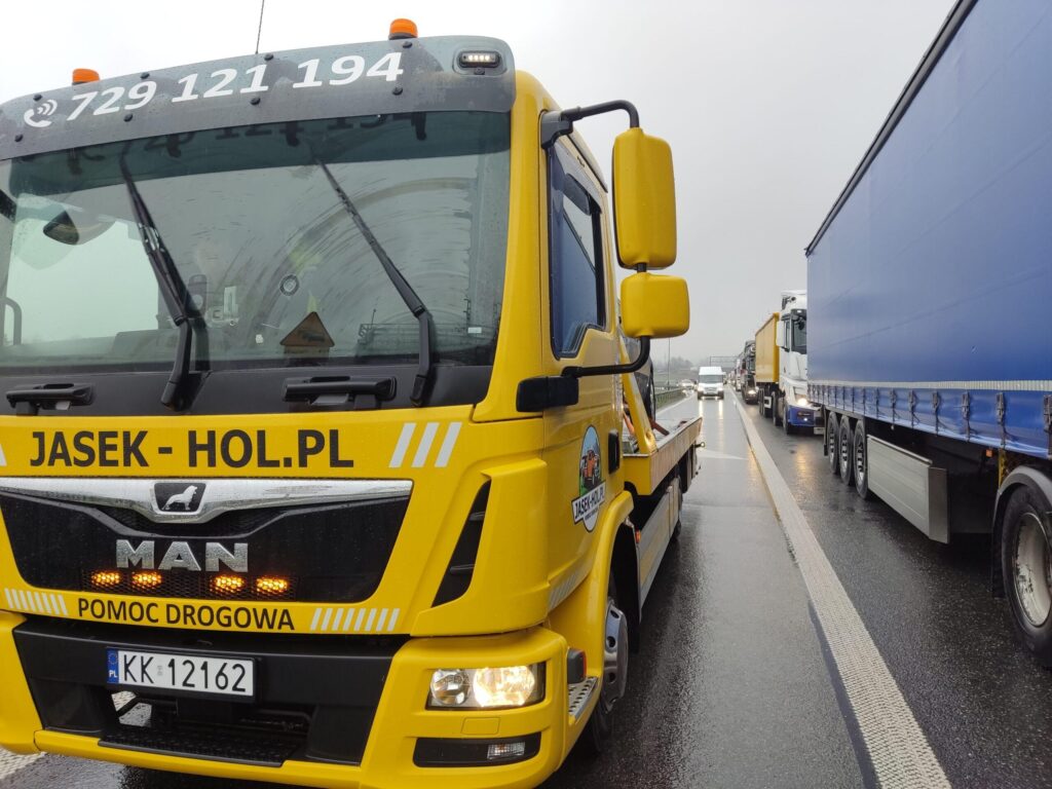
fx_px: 760
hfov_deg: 69.4
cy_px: 394
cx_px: 526
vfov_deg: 54.9
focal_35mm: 25
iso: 50
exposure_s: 1/218
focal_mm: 4.71
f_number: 1.79
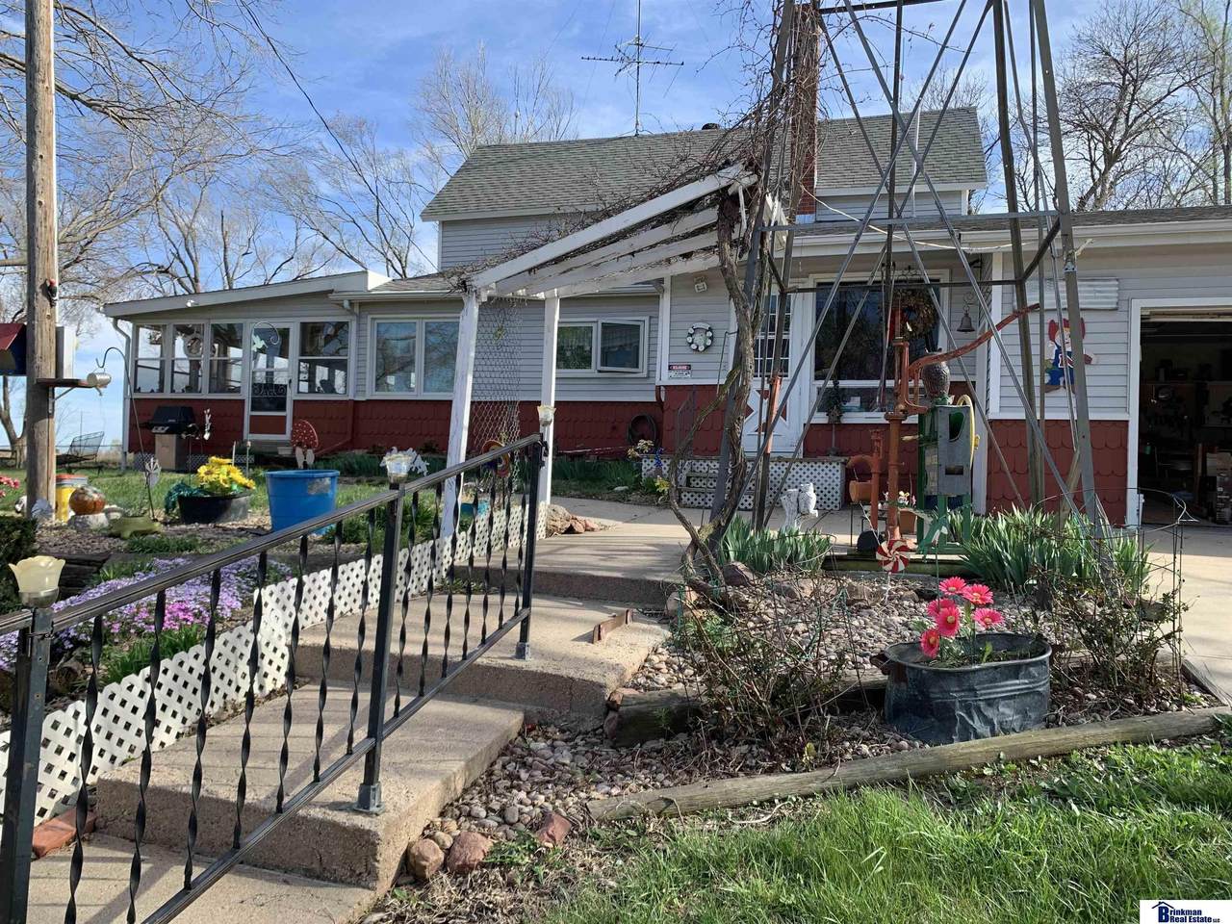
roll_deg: -0.9
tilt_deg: +0.9
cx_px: 616
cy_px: 462
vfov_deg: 53.1
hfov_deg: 67.3
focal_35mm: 26
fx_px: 925
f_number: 1.8
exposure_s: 1/871
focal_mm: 4.25
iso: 25
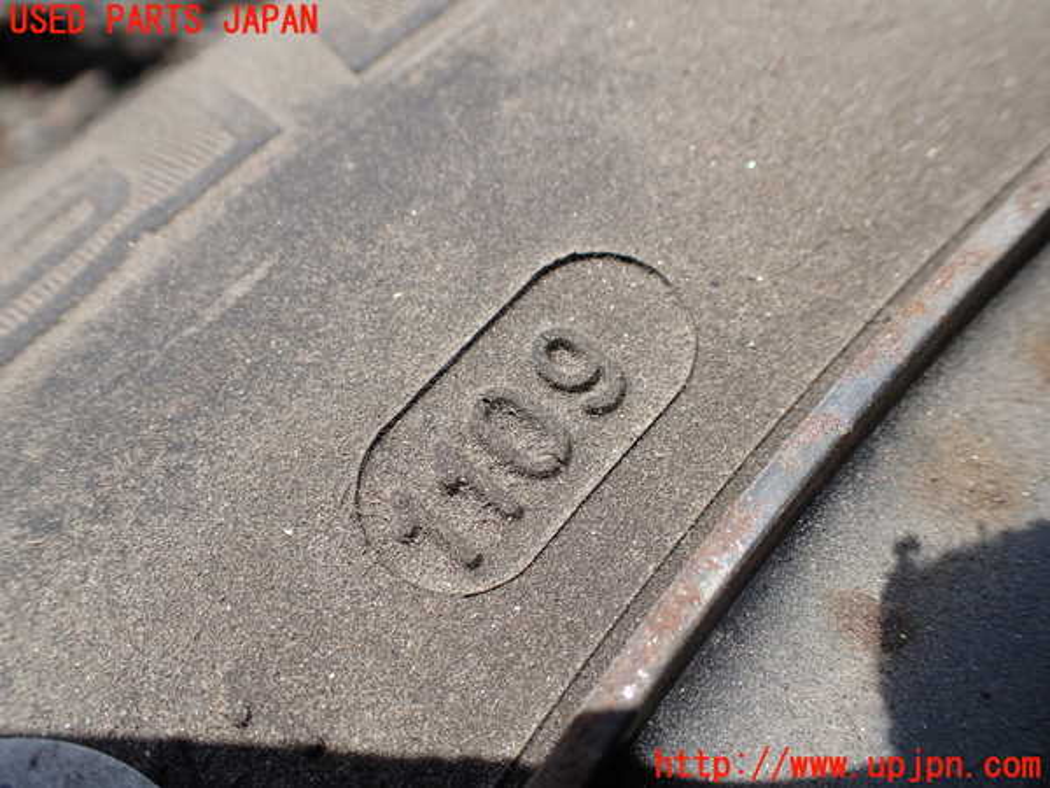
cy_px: 394
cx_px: 525
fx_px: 910
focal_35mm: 30
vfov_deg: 46.8
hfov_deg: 60.0
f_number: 3.2
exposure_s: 1/800
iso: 100
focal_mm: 5.4
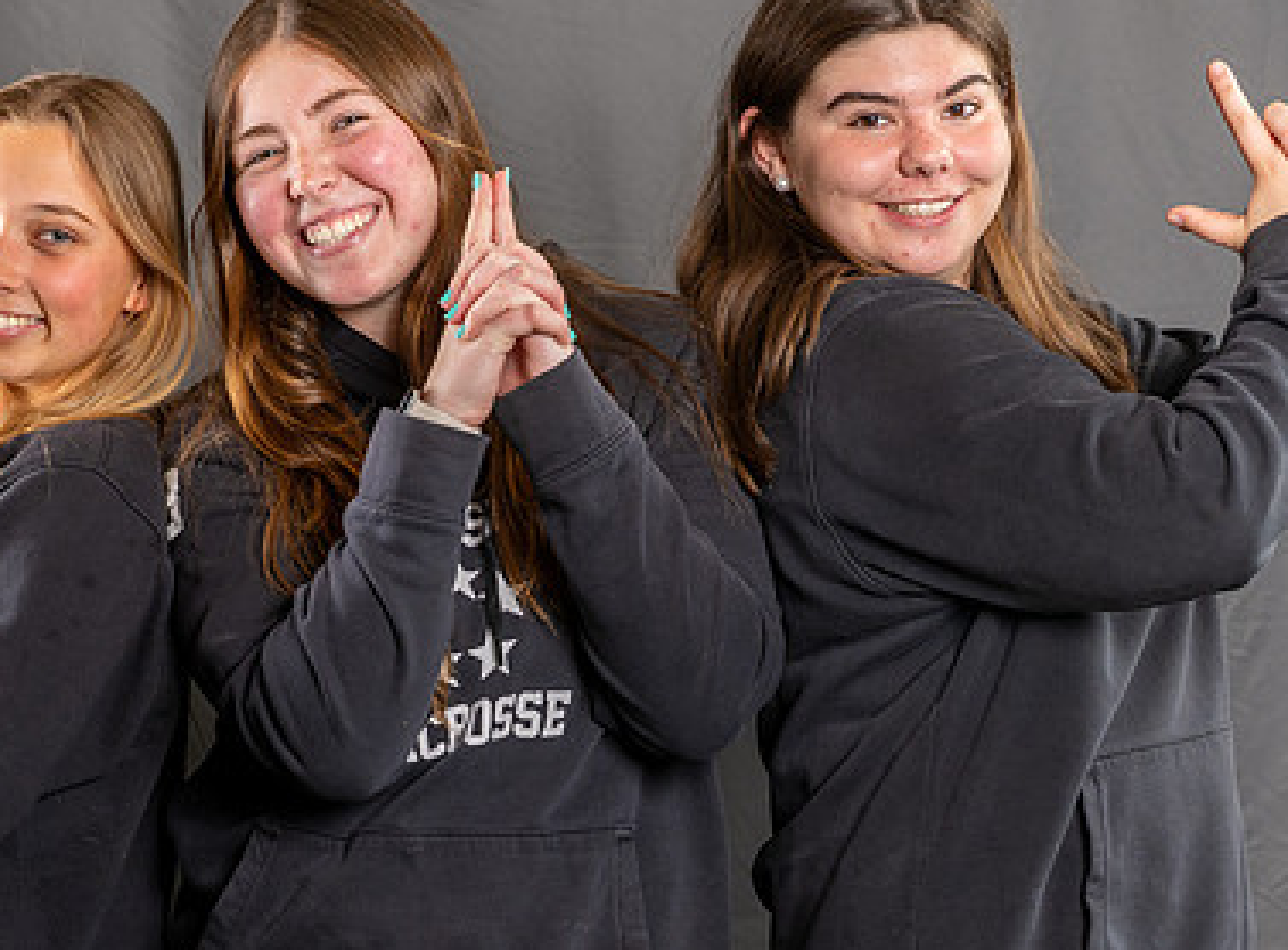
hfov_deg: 12.1
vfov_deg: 8.9
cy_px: 639
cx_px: 473
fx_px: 6065
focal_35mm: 164
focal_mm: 72
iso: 250
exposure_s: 1/200
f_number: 4
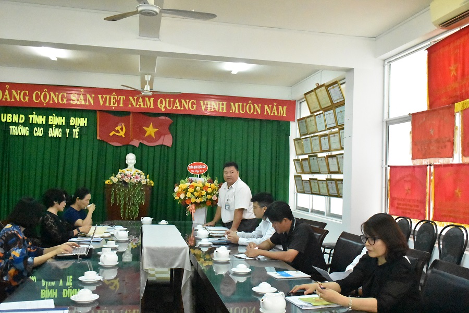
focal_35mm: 34
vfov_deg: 38.4
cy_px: 156
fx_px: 449
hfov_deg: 55.1
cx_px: 234
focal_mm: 23
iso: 25600
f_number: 5
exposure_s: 1/1250
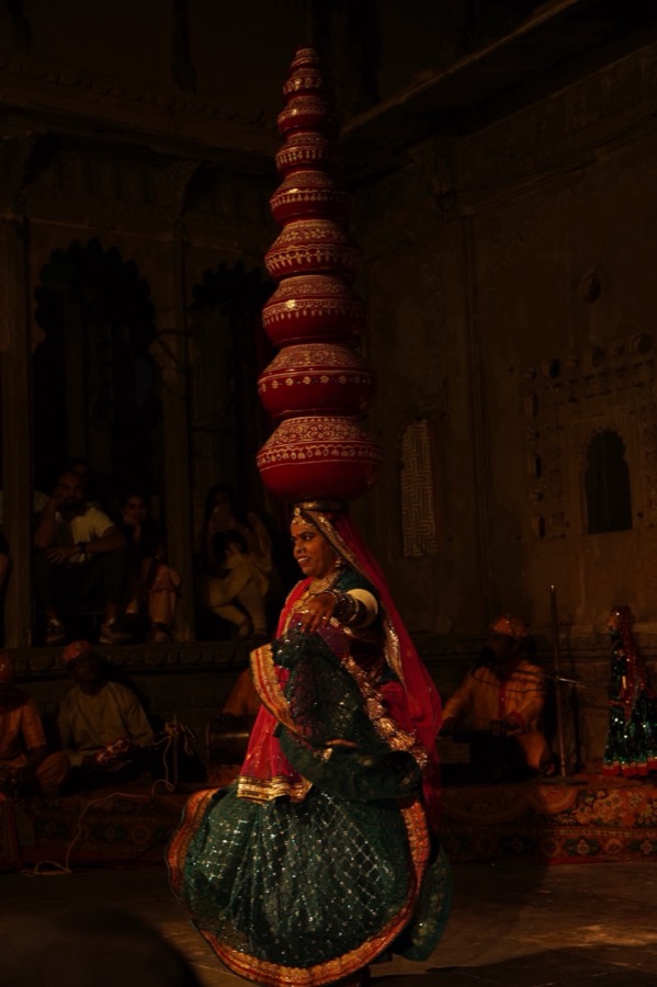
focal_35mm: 54
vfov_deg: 36.9
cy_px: 494
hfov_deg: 25.0
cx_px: 328
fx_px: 1480
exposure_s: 1/250
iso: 400
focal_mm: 36
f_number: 2.8
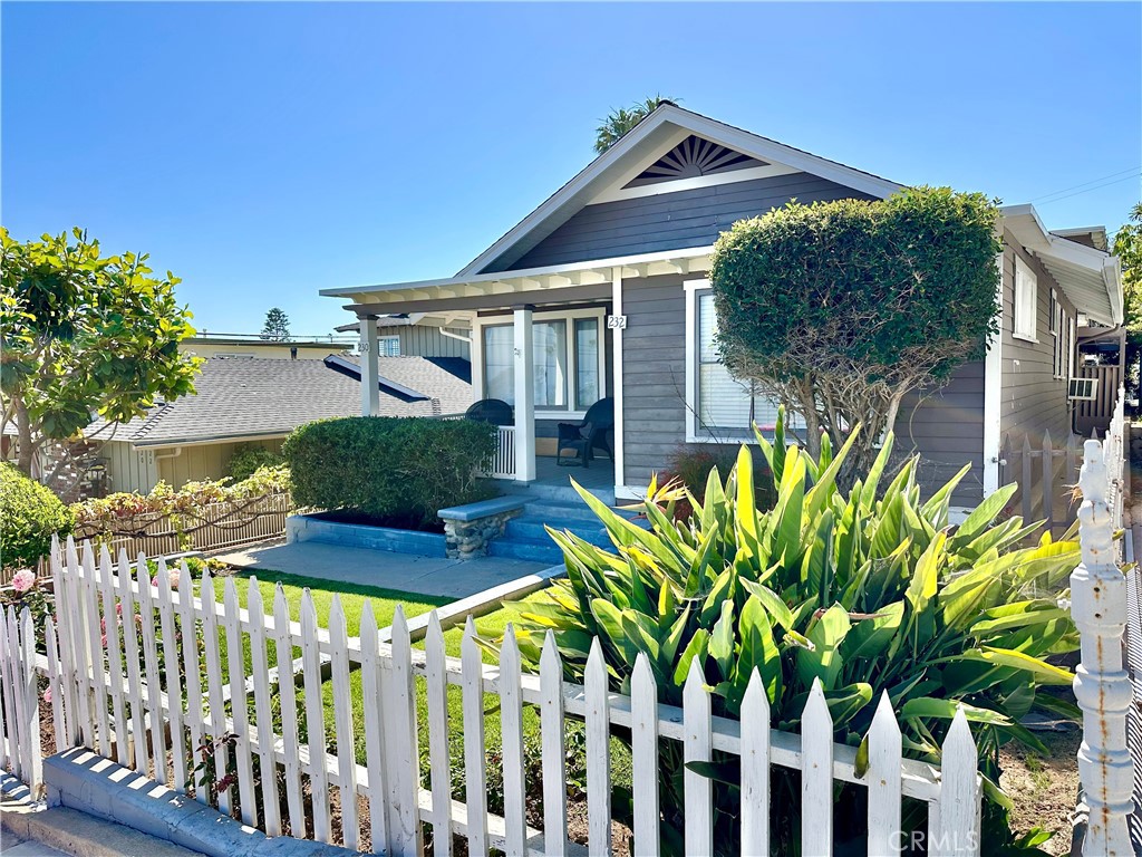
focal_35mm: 24
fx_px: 792
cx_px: 571
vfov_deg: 56.8
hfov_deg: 71.6
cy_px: 428
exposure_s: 1/4184
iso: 80
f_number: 1.78
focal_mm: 6.86
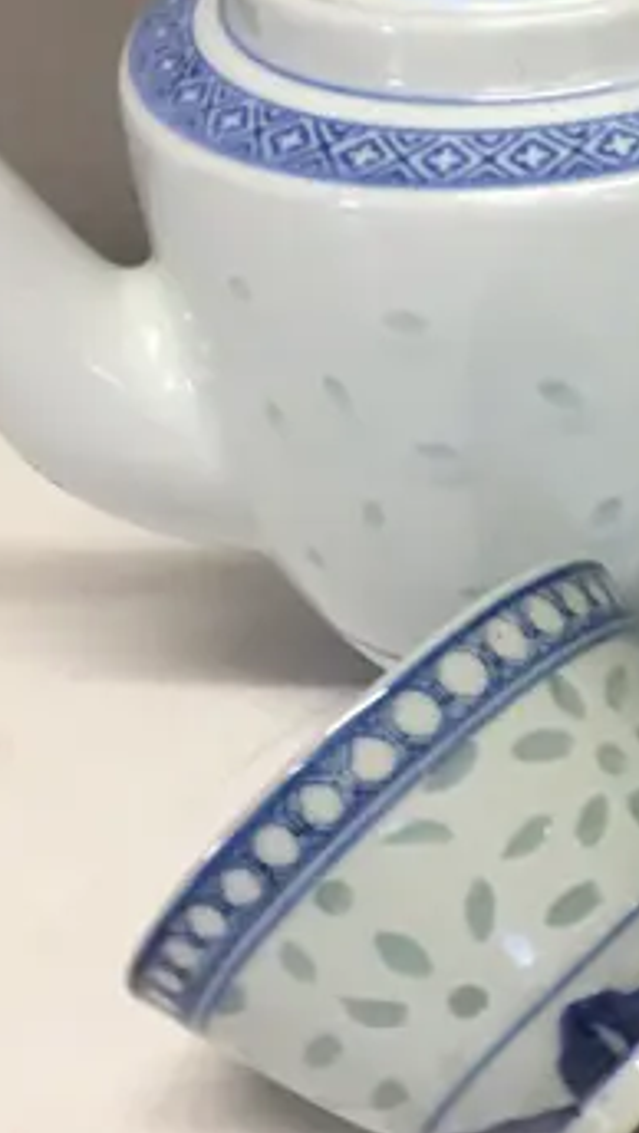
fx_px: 2826
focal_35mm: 94
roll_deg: -0.8
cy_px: 415
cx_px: 1393
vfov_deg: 22.6
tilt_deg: -33.4
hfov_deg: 11.3
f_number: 2.2
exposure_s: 1/33
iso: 40
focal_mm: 4.15
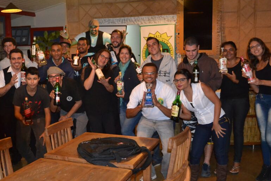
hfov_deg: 44.2
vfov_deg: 30.5
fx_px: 331
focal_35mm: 44
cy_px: 95
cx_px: 107
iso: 3200
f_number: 4
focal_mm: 22
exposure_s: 1/60
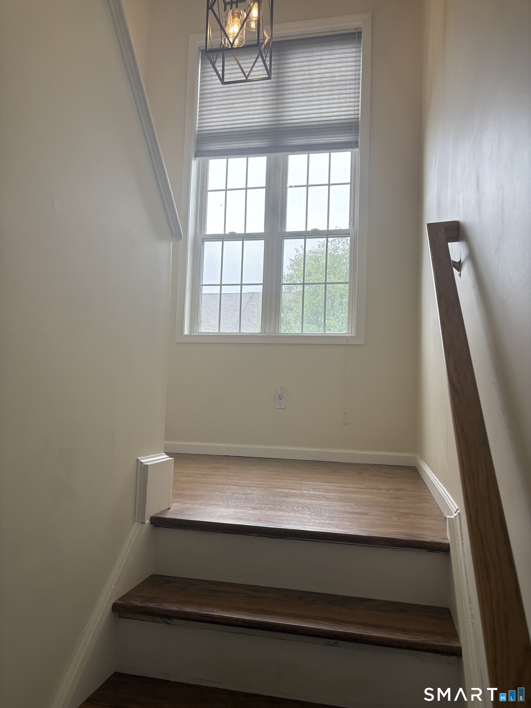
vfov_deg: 67.3
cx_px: 266
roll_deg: -1.3
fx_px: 532
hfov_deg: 53.1
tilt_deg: +6.3
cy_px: 354
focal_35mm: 26
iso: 50
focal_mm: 5.96
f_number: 1.6
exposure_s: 1/217
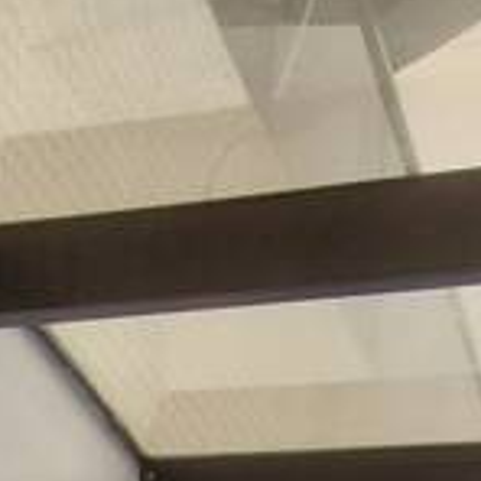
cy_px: 1417
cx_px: -344
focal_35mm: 112
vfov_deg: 10.8
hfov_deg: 14.0
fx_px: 1761
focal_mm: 1.74
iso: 50
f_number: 2.2
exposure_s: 1/120
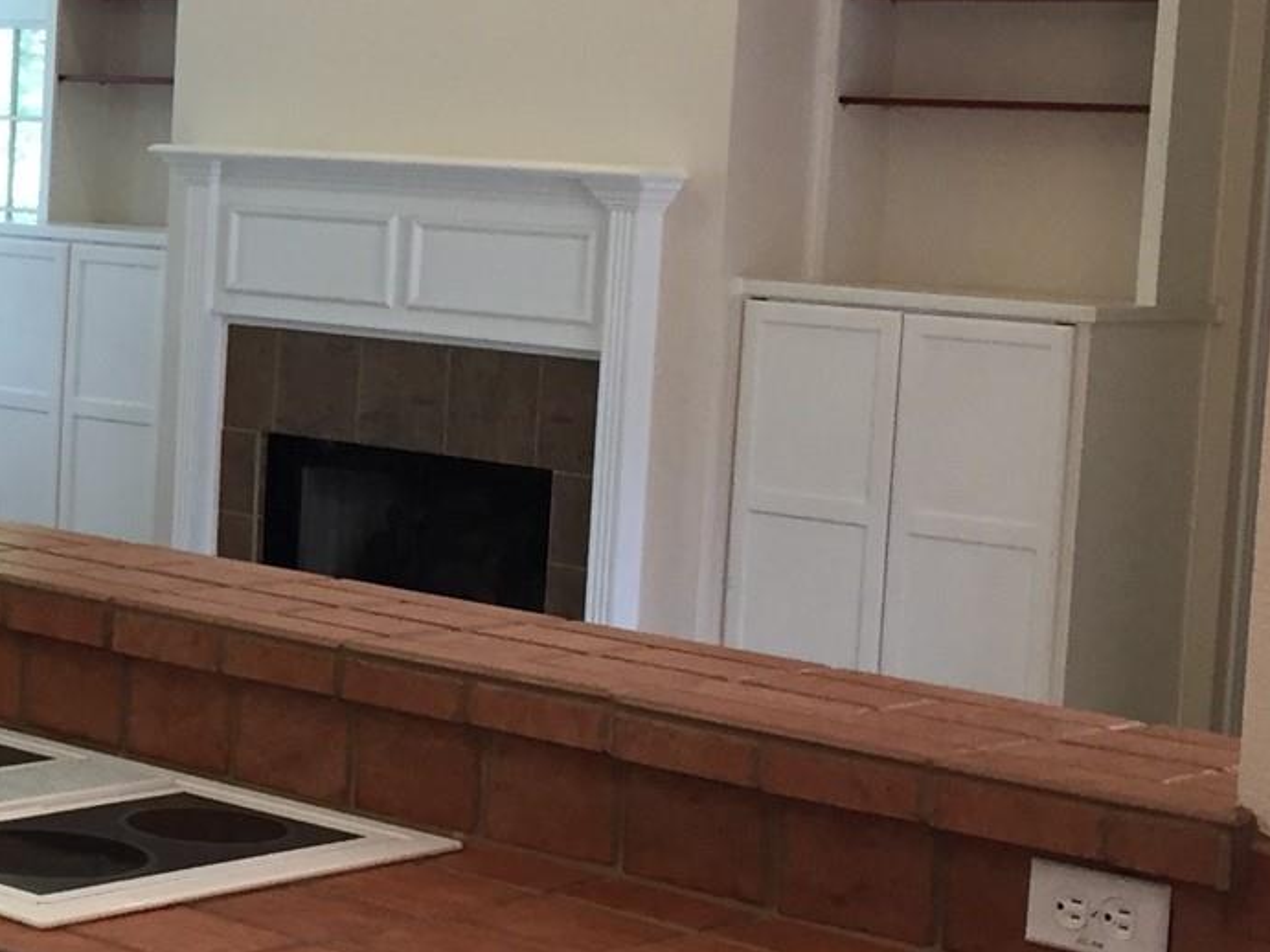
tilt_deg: -4.1
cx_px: -184
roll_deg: -3.8
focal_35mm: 86
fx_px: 3155
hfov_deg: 21.4
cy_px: 368
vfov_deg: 17.1
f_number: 2.2
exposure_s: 1/30
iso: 40
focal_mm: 4.15
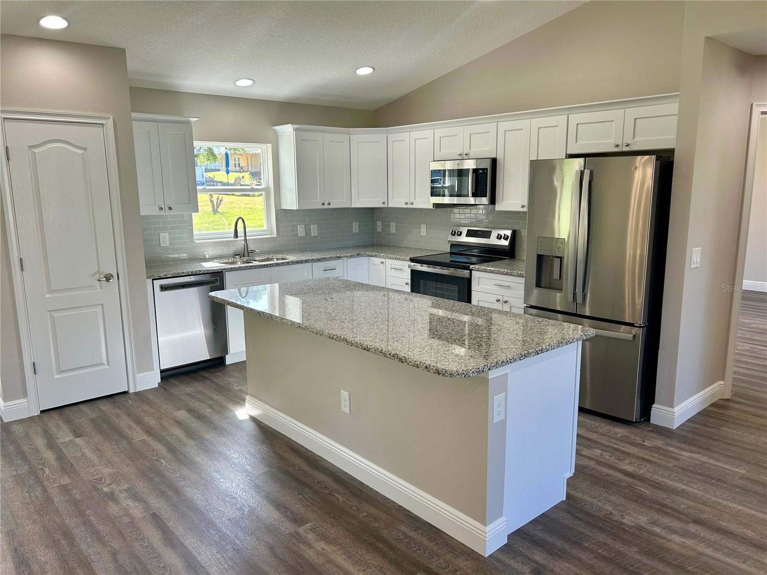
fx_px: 576
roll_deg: +0.0
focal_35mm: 26
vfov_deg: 53.1
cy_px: 288
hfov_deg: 67.3
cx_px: 384
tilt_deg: -11.2
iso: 40
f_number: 1.5
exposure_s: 1/126
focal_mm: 5.7
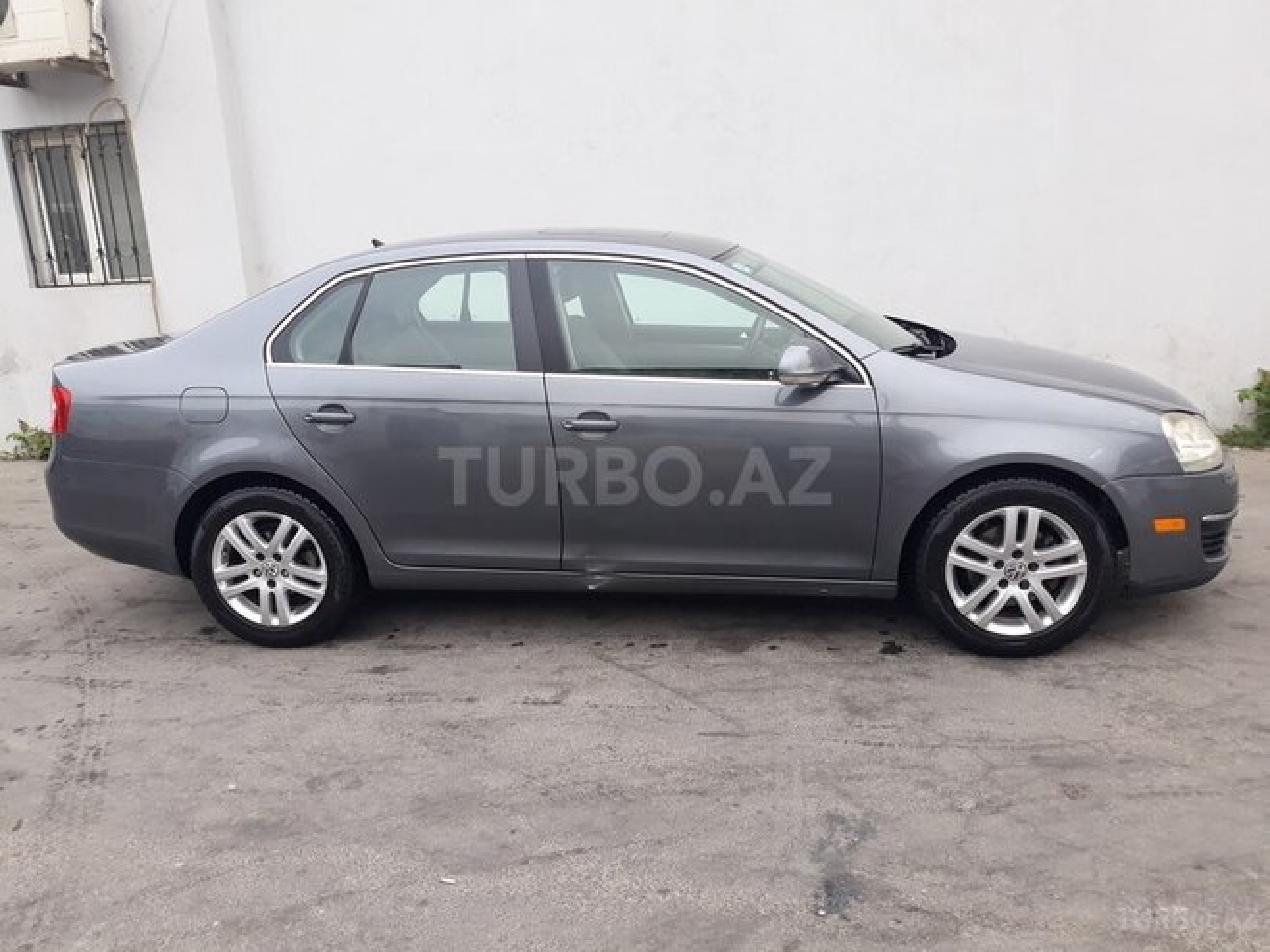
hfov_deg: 65.3
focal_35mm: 27
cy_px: 476
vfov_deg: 51.4
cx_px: 635
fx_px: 991
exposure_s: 1/395
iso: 40
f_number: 1.7
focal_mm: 3.71
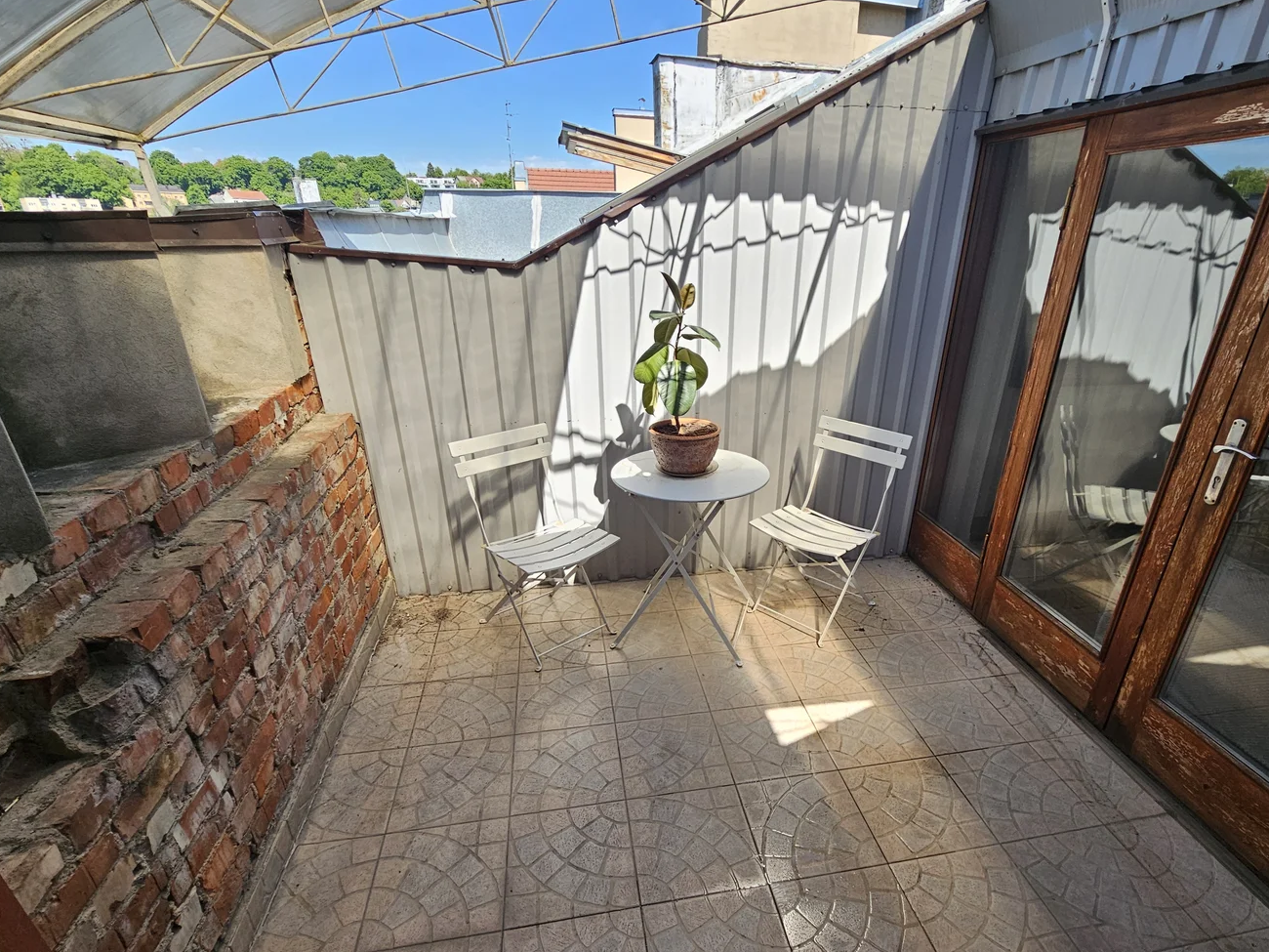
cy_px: 536
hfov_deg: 94.3
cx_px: 684
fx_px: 587
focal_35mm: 16
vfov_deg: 77.8
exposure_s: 1/688
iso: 50
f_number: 2.2
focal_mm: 2.2
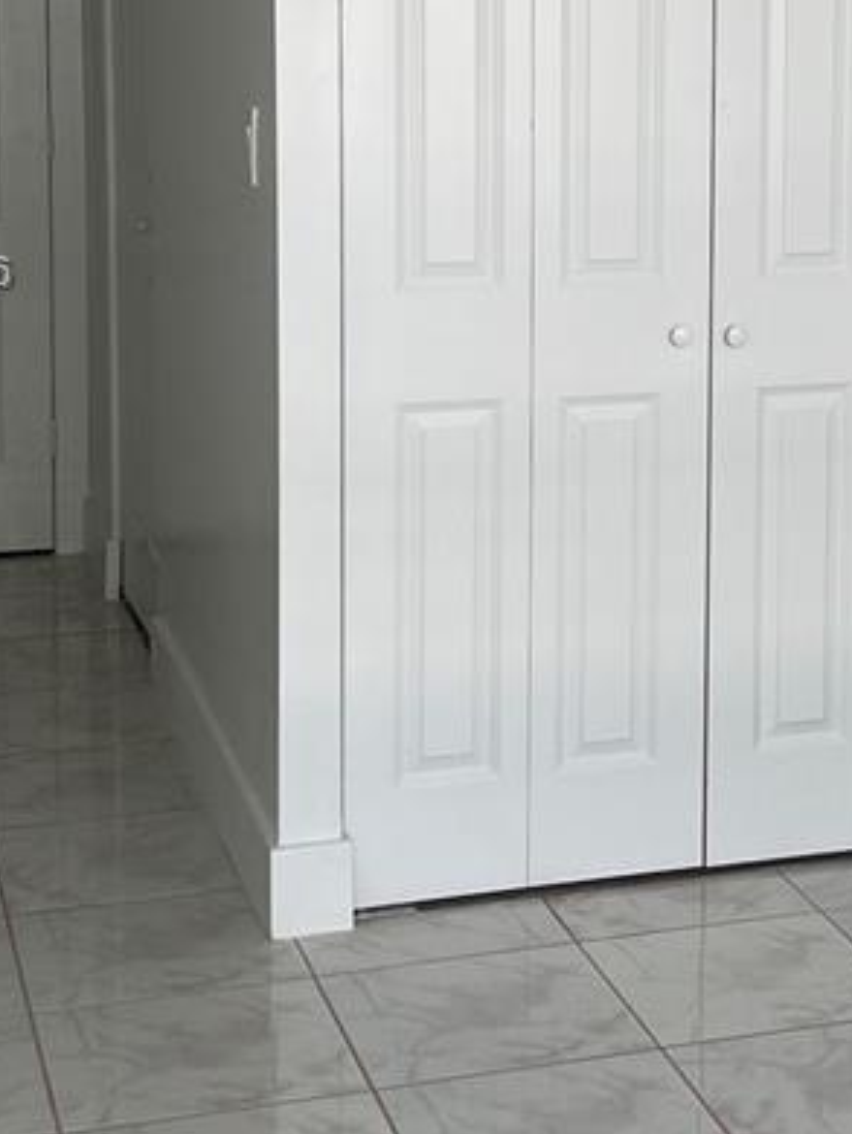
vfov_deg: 24.1
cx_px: 782
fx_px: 2623
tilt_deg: -5.6
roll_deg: -1.3
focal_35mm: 80
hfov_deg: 18.1
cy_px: 276
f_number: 1.5
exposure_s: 1/763
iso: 50
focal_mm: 5.7
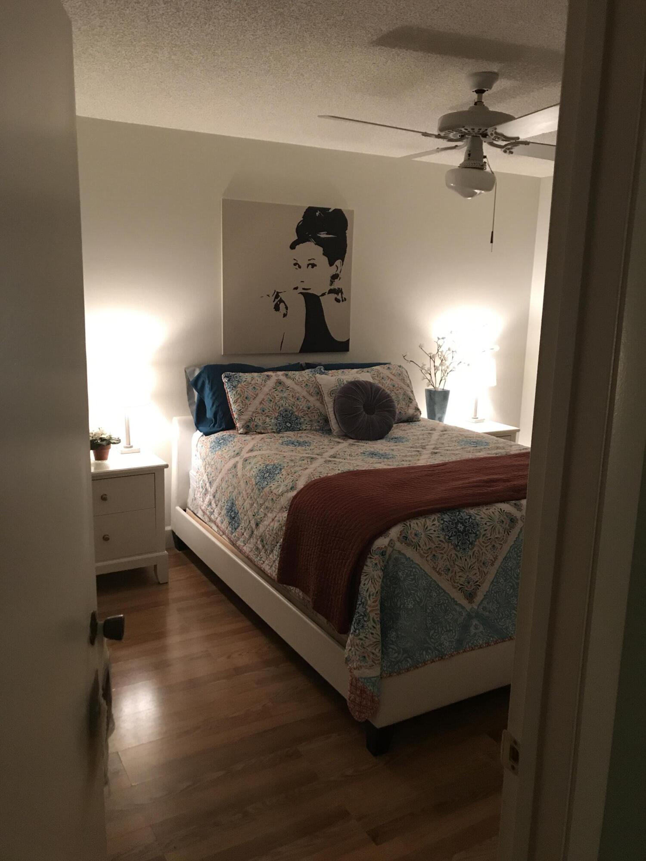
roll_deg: -2.1
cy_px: 430
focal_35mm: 28
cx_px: 323
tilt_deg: -10.4
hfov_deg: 49.7
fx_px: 697
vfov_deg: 63.4
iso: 80
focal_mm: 3.99
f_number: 1.8
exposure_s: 1/15
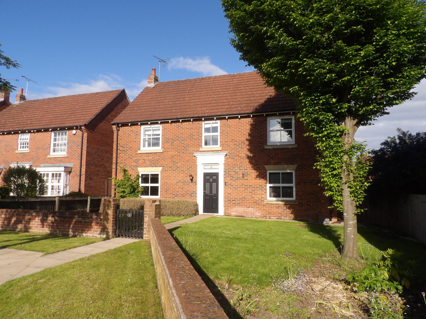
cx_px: 213
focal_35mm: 24
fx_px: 295
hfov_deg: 71.6
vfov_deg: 56.8
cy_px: 160
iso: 100
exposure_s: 1/551
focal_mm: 4.3
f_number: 4.6
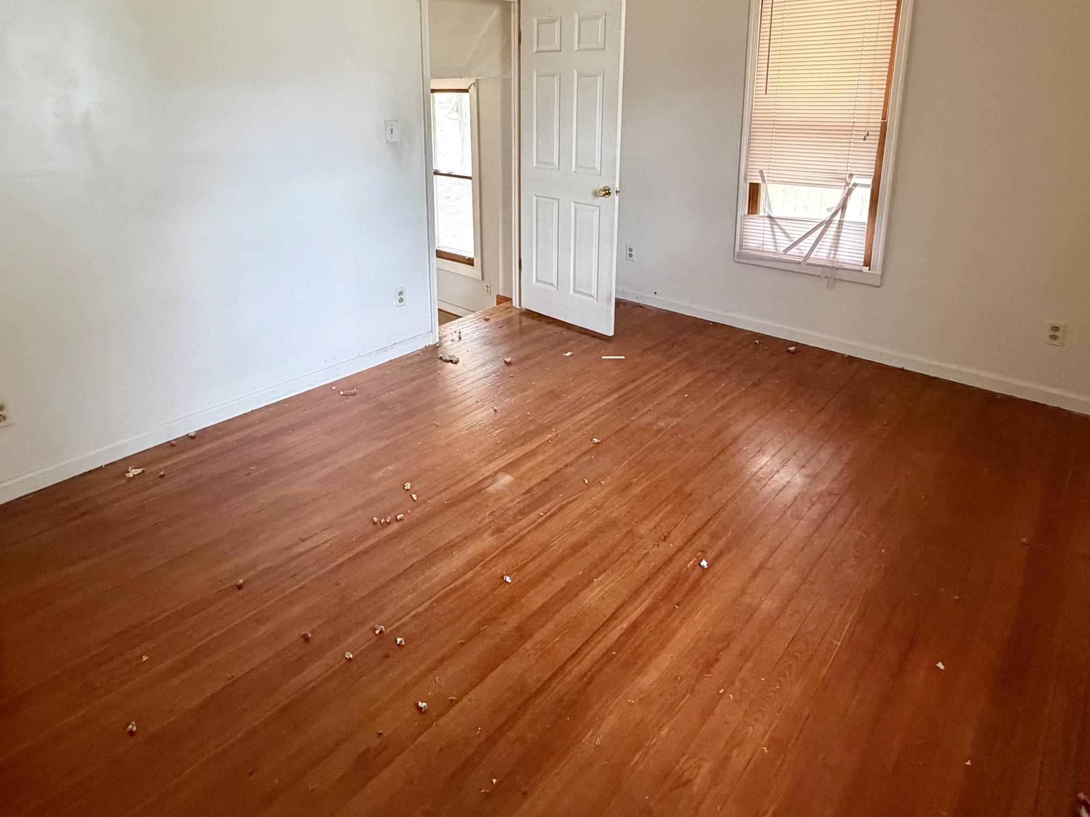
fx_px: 661
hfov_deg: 78.9
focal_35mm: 21
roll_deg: +2.0
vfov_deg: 61.1
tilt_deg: -13.0
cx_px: 516
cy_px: 241
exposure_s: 1/60
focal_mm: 2.22
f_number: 2.2
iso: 640
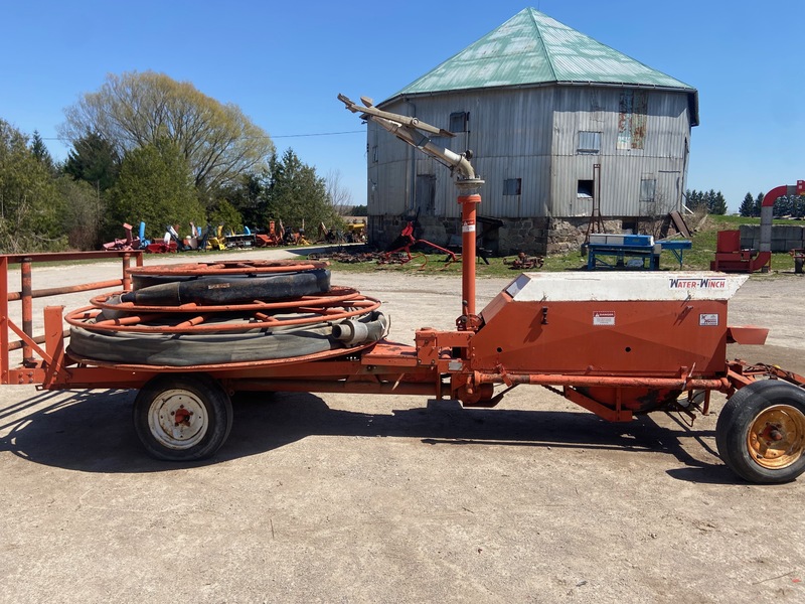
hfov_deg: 67.3
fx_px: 605
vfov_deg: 53.1
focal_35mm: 26
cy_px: 302
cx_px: 402
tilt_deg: -8.7
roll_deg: -0.2
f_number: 1.8
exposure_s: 1/2755
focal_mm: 4.25
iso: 32
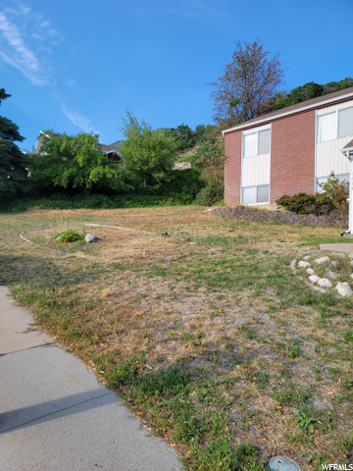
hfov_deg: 56.8
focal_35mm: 24
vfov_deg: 71.6
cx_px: 176
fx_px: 326
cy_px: 236
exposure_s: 1/460
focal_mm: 6.7
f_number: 1.8
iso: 16
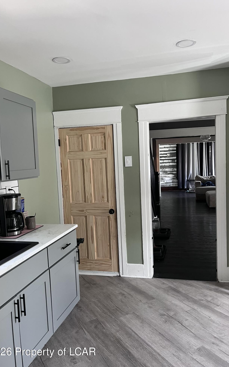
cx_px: 119
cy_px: 182
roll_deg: +2.1
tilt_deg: -5.4
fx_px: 280
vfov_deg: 66.5
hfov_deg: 44.5
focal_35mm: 28
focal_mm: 5.1
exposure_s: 1/60
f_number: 1.6
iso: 125
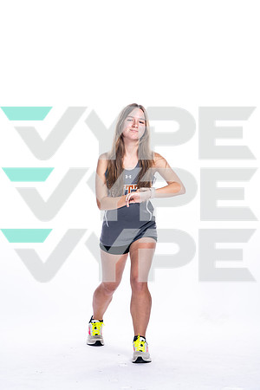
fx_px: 1322
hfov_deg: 11.2
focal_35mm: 122
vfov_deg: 16.8
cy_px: 195
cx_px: 130
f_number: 5.6
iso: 400
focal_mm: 122
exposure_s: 1/250
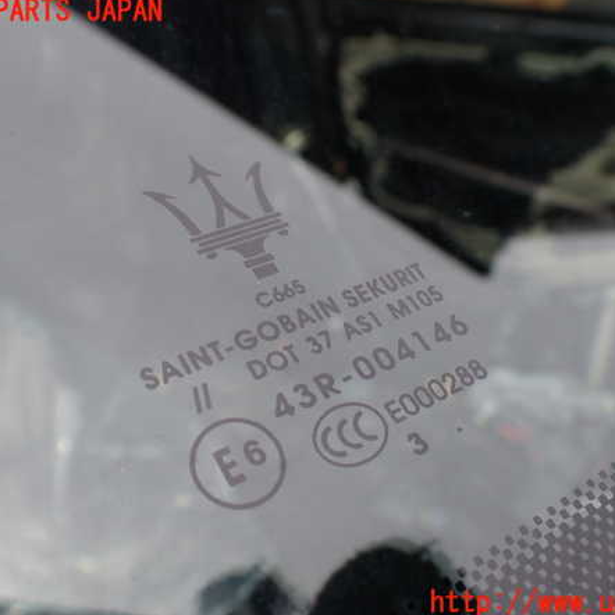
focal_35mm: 36
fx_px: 724
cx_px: 327
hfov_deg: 46.0
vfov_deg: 46.0
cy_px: 308
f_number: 3.2
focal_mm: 5.4
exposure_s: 1/640
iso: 100
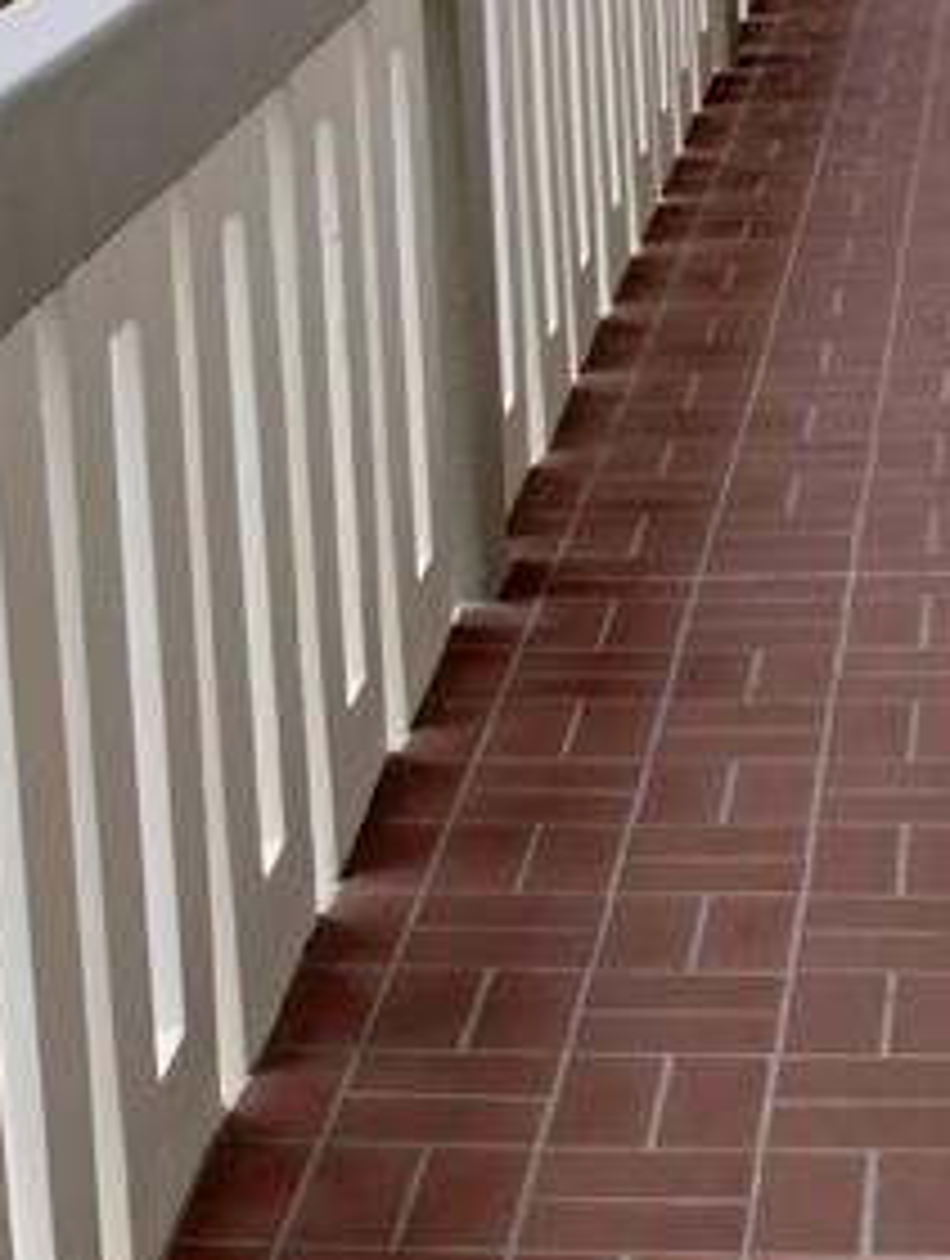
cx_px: 380
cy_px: 241
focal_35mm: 102
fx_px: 3721
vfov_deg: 19.0
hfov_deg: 14.5
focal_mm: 4.27
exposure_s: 1/742
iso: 100
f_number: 1.8
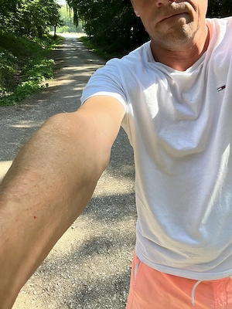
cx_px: 116
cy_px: 154
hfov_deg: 46.8
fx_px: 268
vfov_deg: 60.0
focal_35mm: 30
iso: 32
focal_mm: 2.71
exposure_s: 1/165
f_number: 2.2
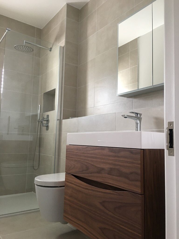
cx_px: 90
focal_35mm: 29
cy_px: 120
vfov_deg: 61.7
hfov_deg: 48.2
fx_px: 200
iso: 100
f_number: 2.2
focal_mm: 4.15
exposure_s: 1/17
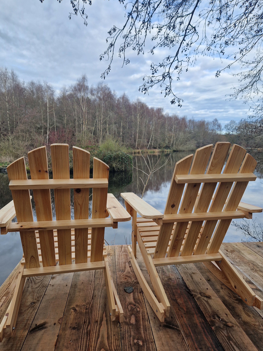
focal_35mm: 24
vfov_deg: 71.6
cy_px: 173
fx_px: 243
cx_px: 126
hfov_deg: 56.8
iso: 50
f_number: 1.8
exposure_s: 1/249
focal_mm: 5.4
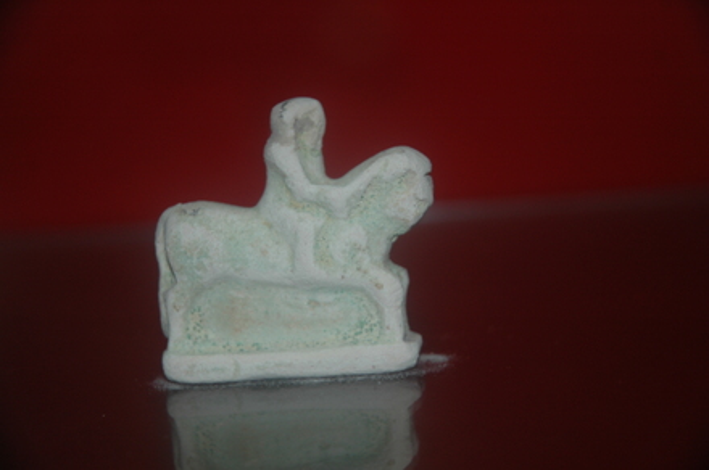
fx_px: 2065
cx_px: 354
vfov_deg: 13.0
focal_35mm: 105
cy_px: 235
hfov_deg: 19.5
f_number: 4.5
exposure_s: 1/60
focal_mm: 70
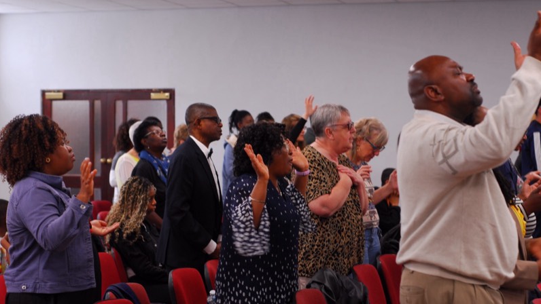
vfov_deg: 15.3
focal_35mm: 79
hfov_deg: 26.8
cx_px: 271
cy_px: 149
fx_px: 1133
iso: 250
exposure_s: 1/30
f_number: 3.5
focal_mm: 50
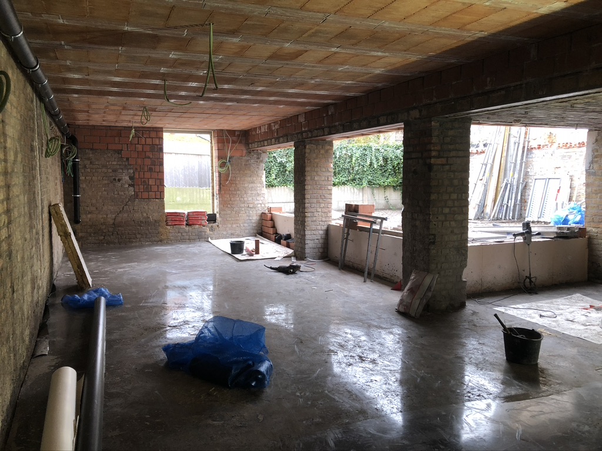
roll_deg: -0.3
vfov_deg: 49.7
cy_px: 226
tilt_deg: -3.6
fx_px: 487
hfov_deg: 63.4
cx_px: 301
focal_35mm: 28
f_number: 1.8
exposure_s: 1/20
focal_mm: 3.99
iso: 40
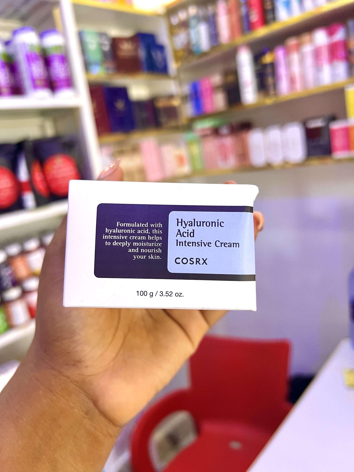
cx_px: 177
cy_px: 236
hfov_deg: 53.1
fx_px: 355
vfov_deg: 67.3
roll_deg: +9.4
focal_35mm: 26
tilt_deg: -12.2
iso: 125
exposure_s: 1/99
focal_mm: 5.7
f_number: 1.5
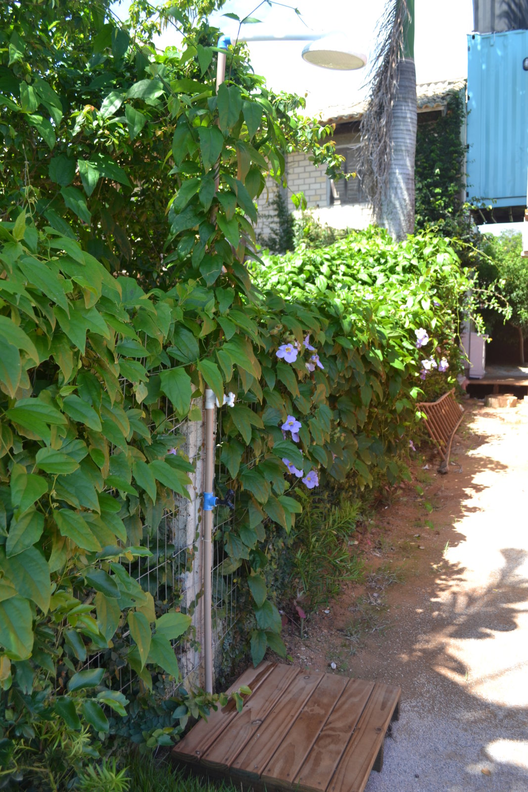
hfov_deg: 40.0
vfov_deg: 57.2
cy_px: 396
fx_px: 726
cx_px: 264
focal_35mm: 33
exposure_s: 1/125
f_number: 5.6
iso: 250
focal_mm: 22
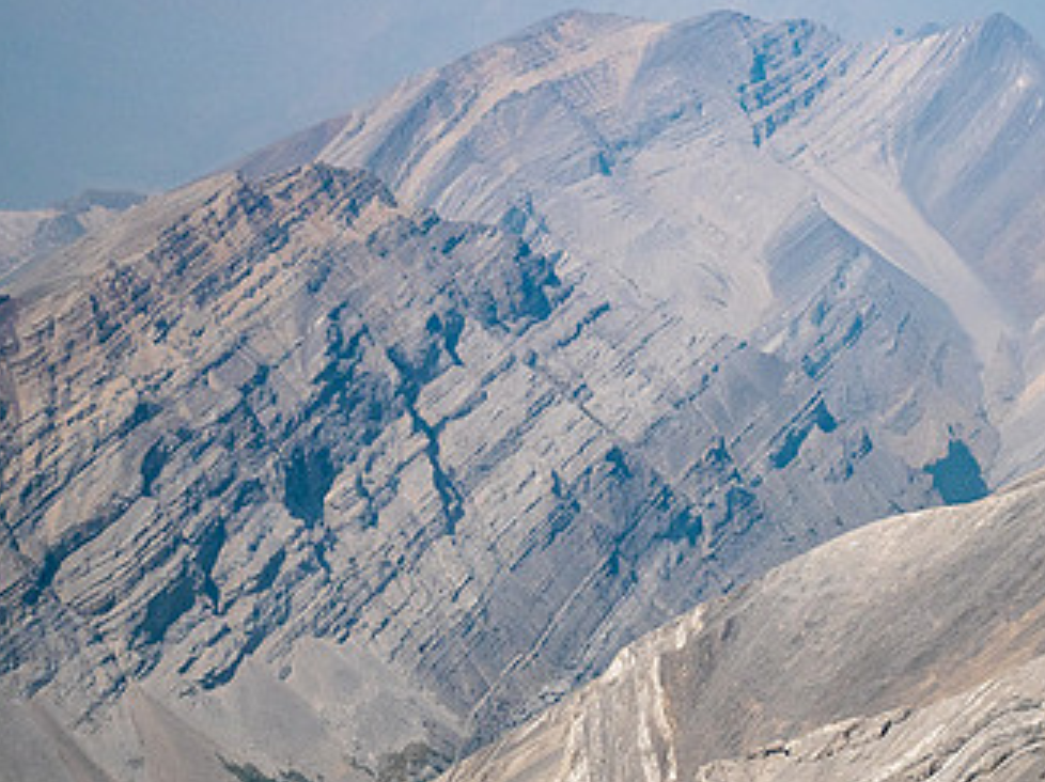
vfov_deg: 13.0
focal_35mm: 114
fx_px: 3439
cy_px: 252
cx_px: 837
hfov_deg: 17.1
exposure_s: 1/400
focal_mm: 32
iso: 200
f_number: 8
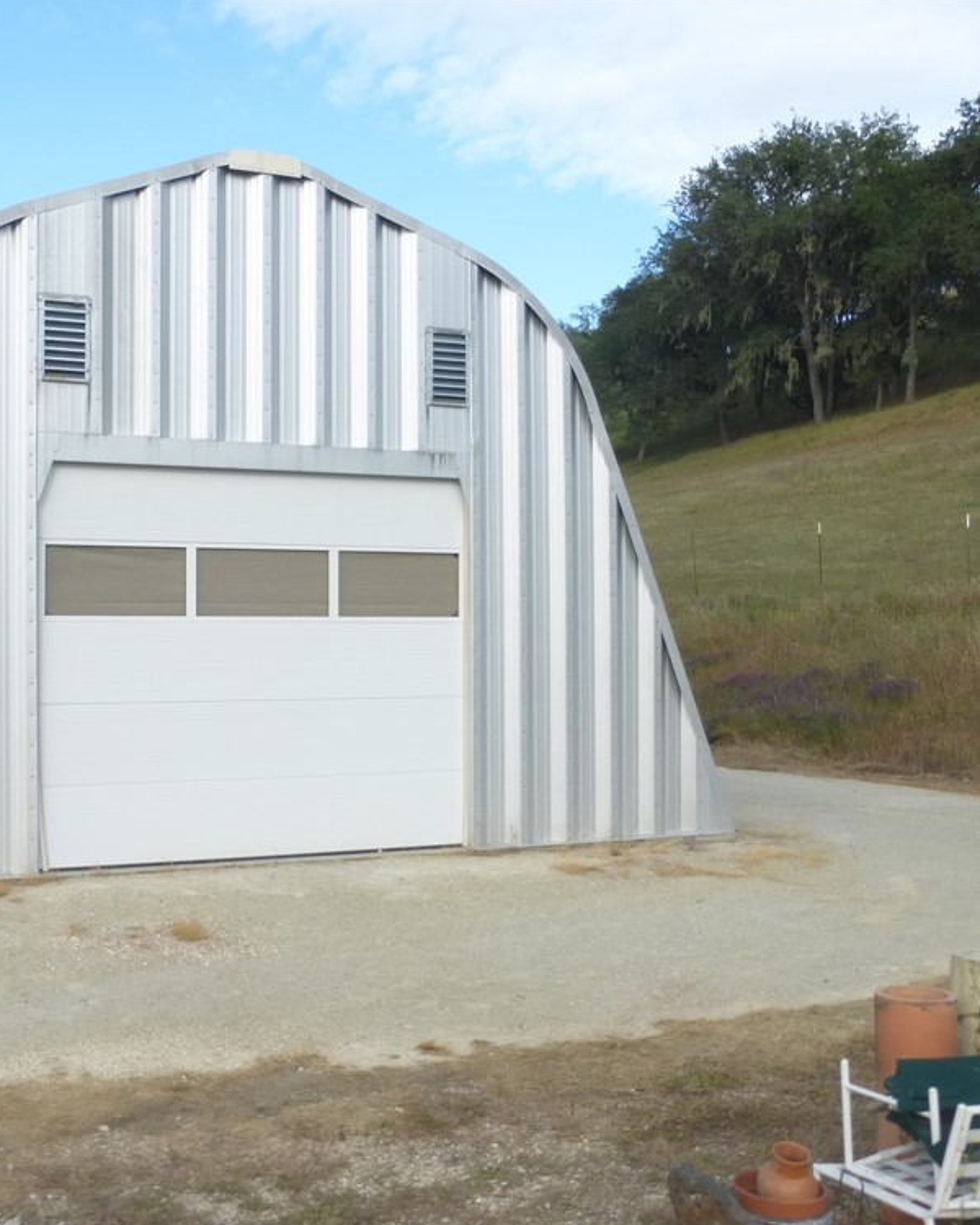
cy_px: 621
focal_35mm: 40
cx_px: 225
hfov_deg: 36.3
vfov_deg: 45.8
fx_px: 1450
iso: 100
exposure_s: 1/400
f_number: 4
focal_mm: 5.4
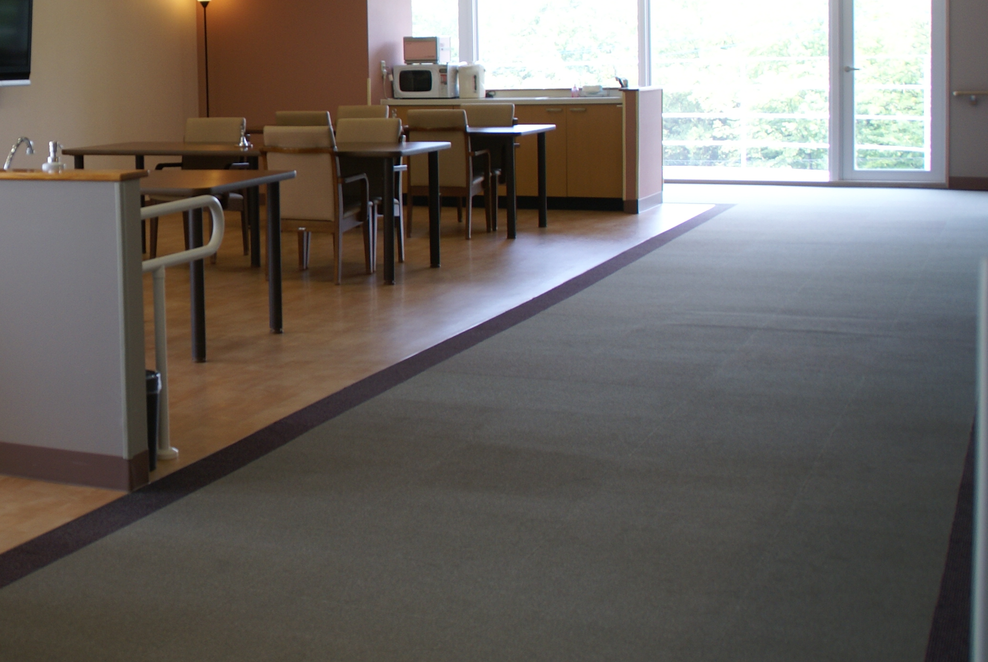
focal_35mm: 56
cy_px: 179
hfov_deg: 33.5
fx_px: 1539
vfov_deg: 24.0
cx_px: 75
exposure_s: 1/40
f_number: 4.5
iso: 100
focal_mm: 20
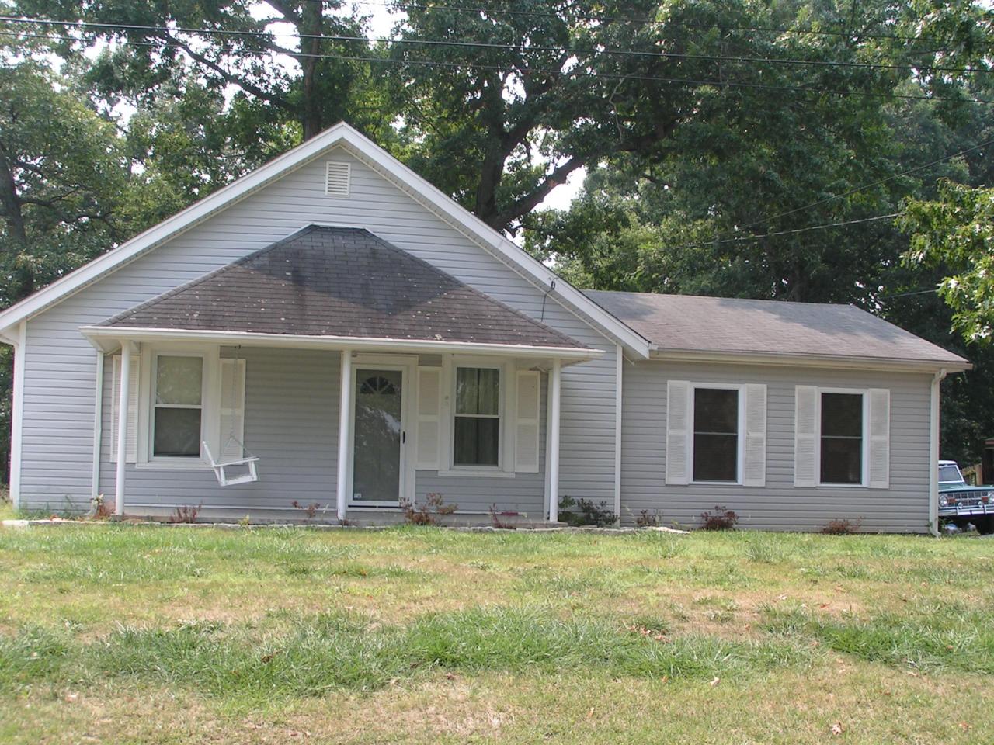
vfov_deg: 30.9
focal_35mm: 47
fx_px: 1350
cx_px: 497
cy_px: 372
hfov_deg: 40.4
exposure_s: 1/100
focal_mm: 7.3
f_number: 5.6
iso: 50
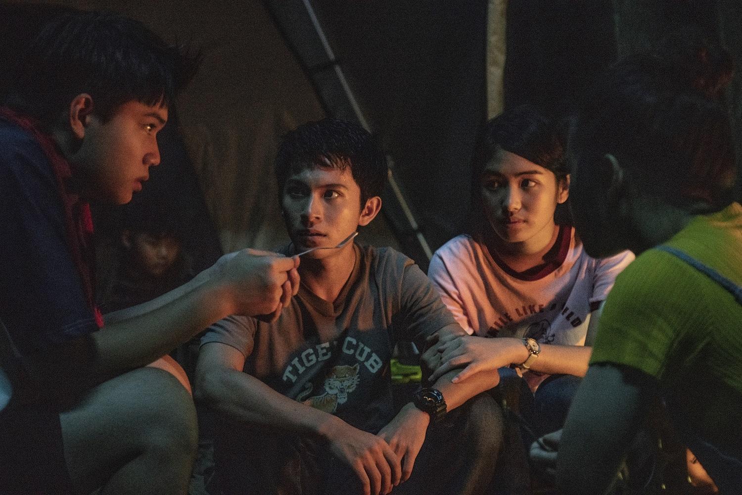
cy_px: 248
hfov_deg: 24.2
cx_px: 371
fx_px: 1731
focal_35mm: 84
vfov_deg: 16.3
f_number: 4
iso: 10000
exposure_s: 1/60
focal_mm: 84
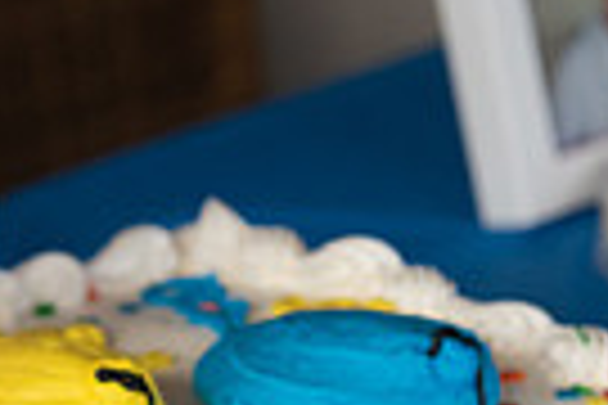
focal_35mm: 250
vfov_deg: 5.5
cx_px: 32
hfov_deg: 8.2
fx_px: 4222
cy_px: 416
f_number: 4
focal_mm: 58
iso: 800
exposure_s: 1/800
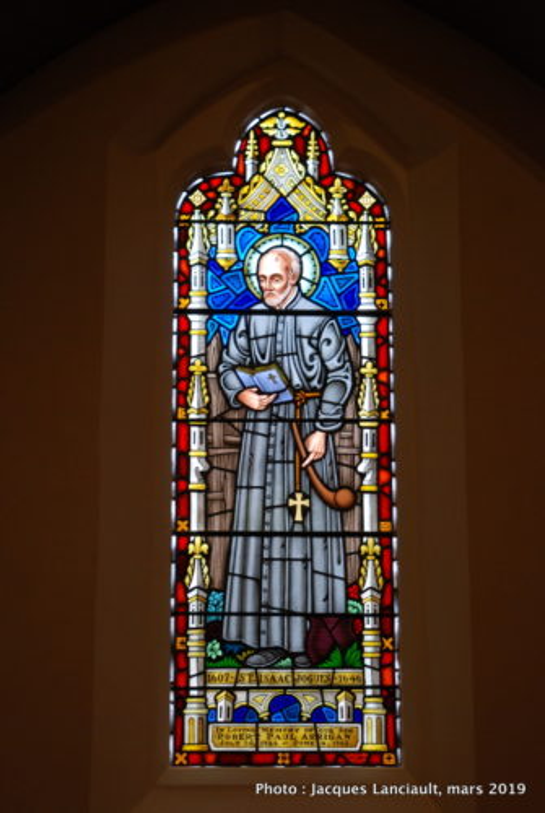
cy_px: 406
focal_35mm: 57
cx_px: 272
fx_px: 1290
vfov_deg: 35.0
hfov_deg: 23.9
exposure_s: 1/40
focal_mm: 38
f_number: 4.2
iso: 500
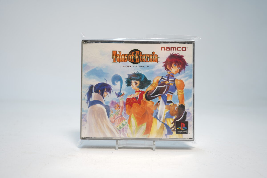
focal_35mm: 33
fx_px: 245
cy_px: 89
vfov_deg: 40.0
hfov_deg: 57.2
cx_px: 134
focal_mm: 33
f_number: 5.6
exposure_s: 1/4
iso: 64
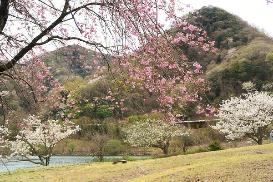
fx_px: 425
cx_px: 136
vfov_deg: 24.2
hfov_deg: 35.6
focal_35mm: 56
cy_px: 91
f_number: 5
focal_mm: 21.1
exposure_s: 1/80
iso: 100
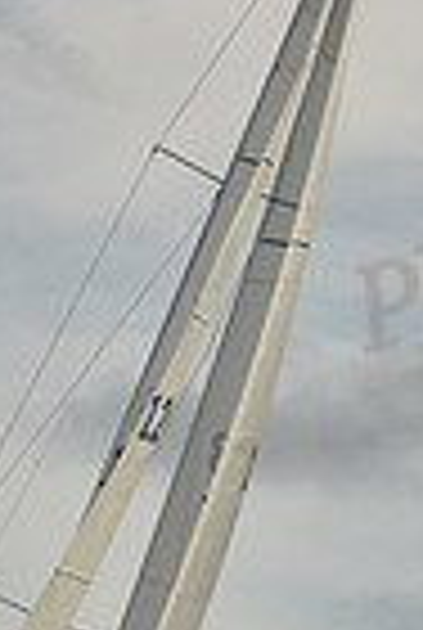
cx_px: 124
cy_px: 536
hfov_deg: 4.8
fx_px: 5068
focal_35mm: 289
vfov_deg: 7.1
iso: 320
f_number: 7.1
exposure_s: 1/1000
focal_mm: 70
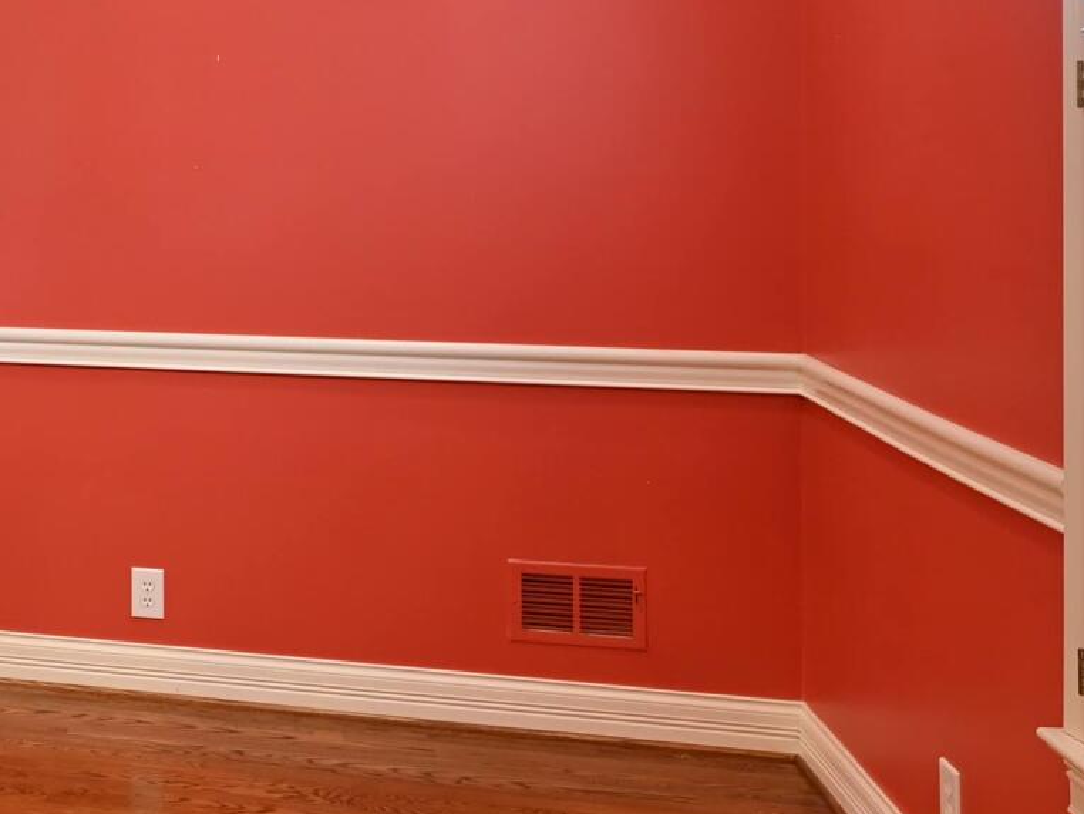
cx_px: -235
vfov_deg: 26.9
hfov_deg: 30.4
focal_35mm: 53
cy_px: 137
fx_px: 1660
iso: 450
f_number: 4.5
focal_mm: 14
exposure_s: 1/20
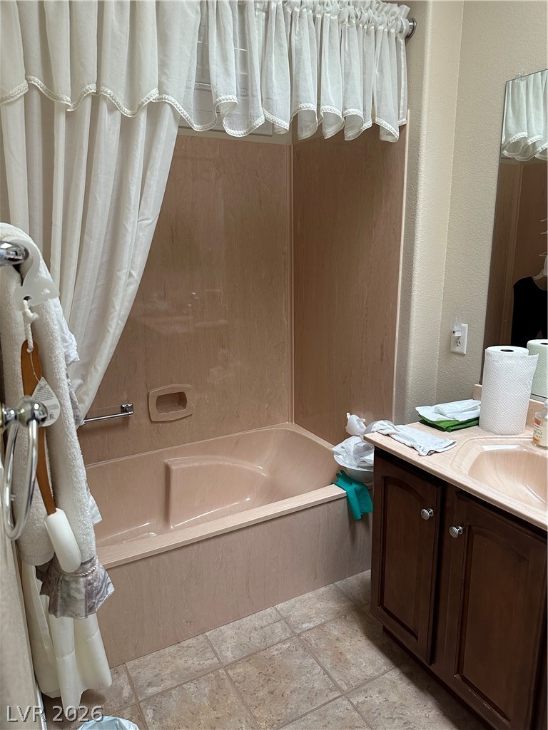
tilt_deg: -13.5
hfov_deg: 56.8
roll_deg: +0.9
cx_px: 274
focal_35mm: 24
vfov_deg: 71.6
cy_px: 365
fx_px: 507
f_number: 1.78
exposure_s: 1/91
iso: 250
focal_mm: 6.86
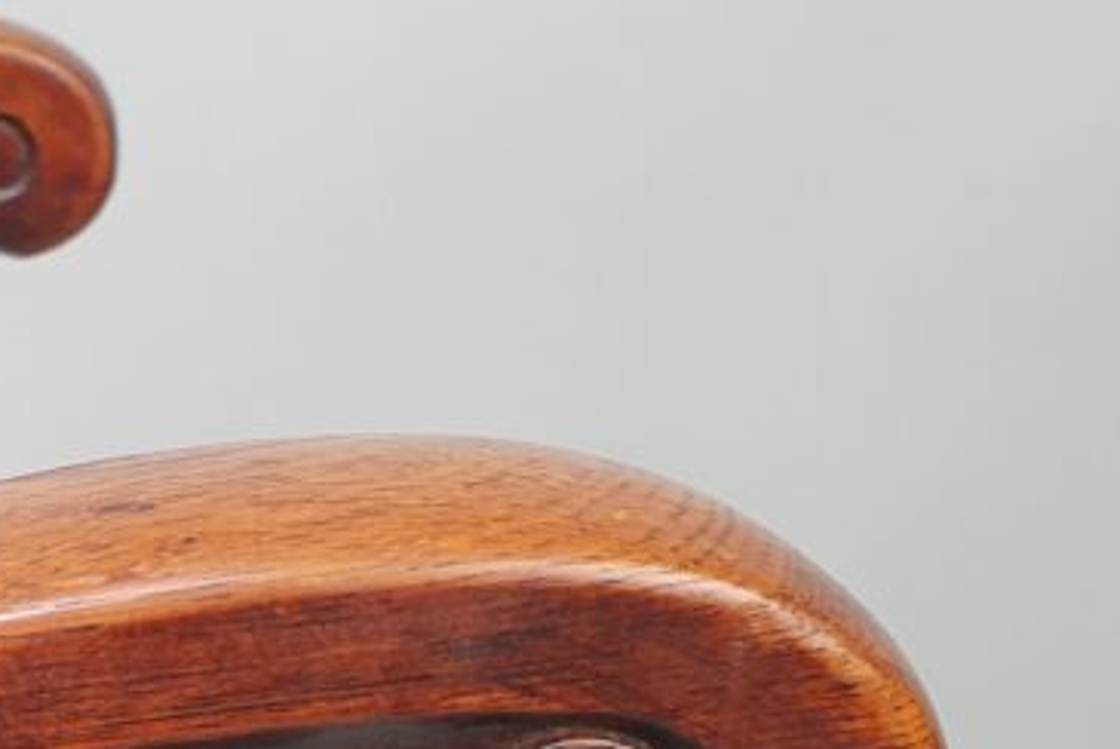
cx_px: -276
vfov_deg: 17.6
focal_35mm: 74
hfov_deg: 24.4
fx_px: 2304
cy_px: 881
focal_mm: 4.32
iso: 200
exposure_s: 1/100
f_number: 2.4
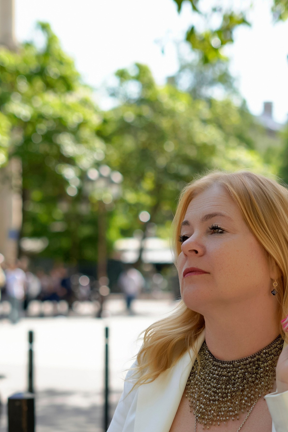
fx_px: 1176
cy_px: 408
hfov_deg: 13.9
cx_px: 182
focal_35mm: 98
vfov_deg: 20.3
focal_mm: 50
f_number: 2.8
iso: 100
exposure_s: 1/400
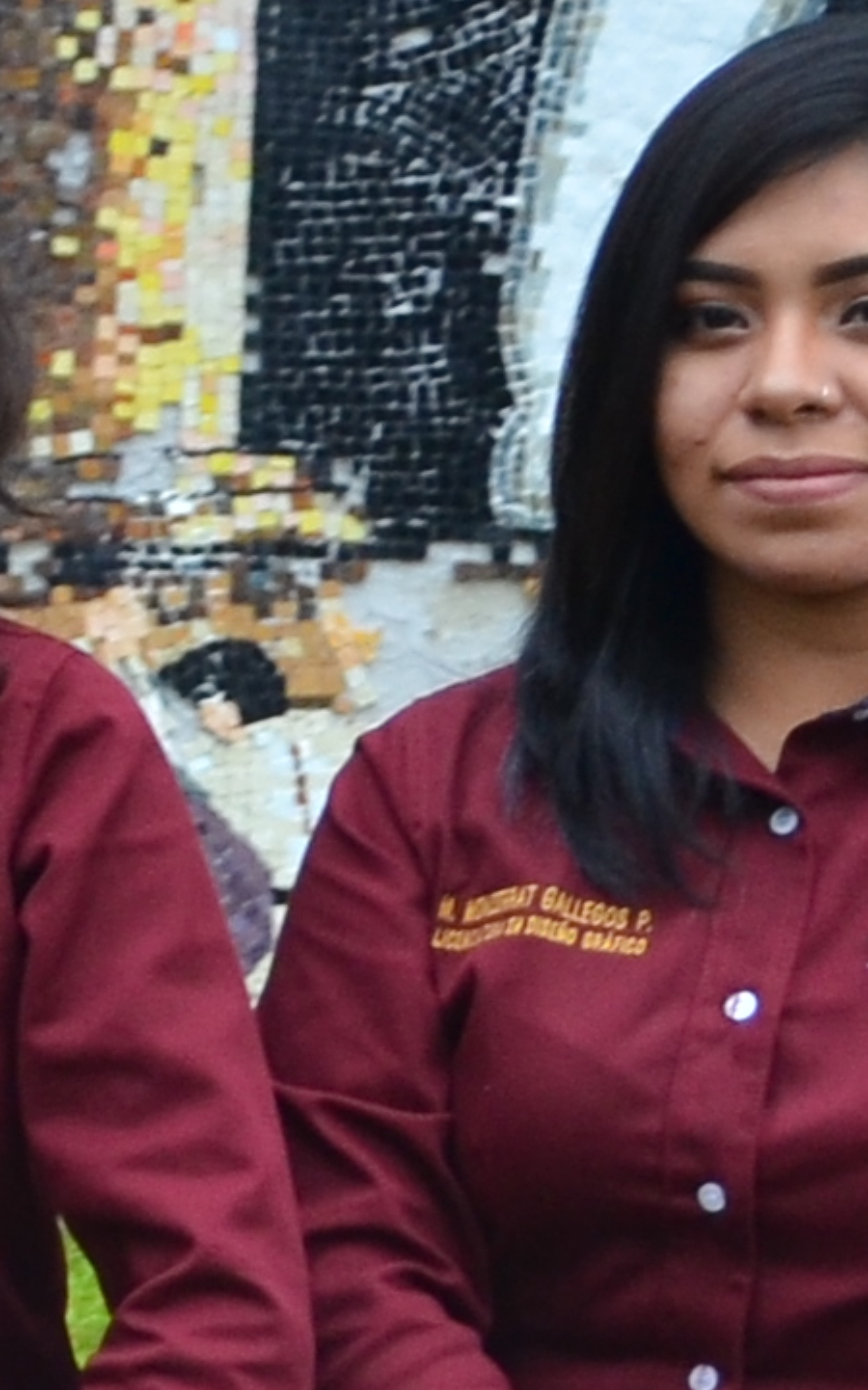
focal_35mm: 313
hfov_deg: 3.8
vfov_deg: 6.7
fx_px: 11859
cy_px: 578
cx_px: -3225
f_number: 4.2
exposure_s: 1/160
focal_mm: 30
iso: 250
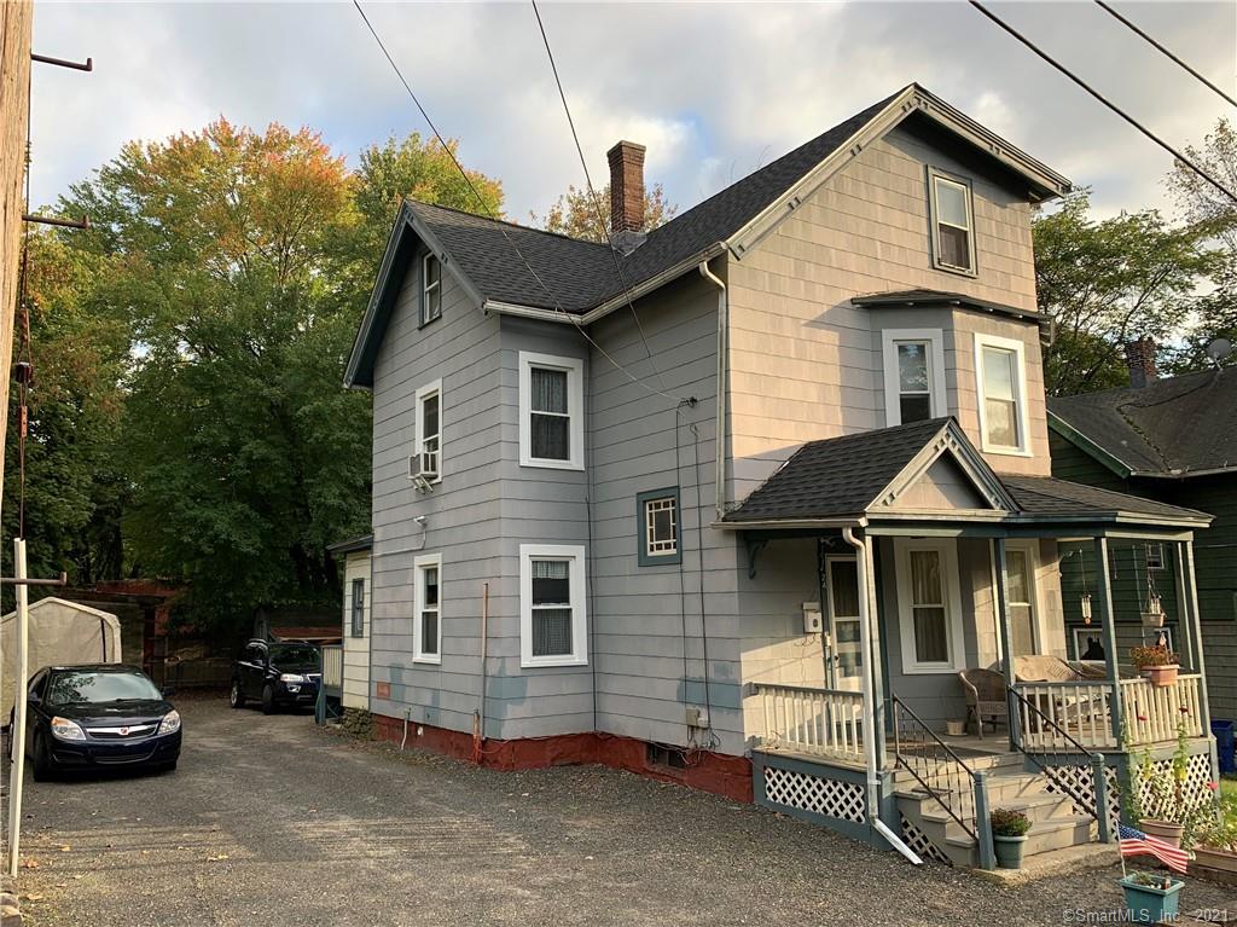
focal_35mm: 26
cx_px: 618
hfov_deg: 67.3
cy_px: 464
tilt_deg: +8.0
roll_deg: -0.5
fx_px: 929
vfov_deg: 53.0
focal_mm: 4.25
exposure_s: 1/331
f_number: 1.8
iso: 25
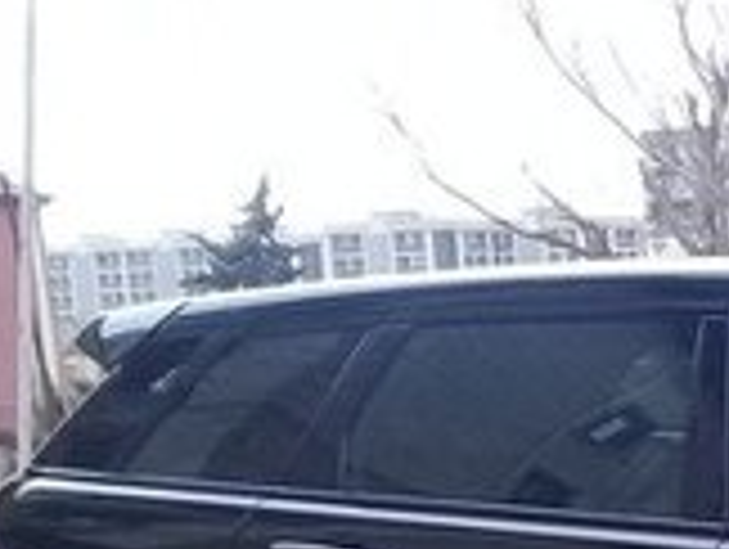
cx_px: 1210
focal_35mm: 126
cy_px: 794
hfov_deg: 14.2
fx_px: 2657
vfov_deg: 11.4
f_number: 2.2
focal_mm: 3.3
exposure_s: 1/370
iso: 50
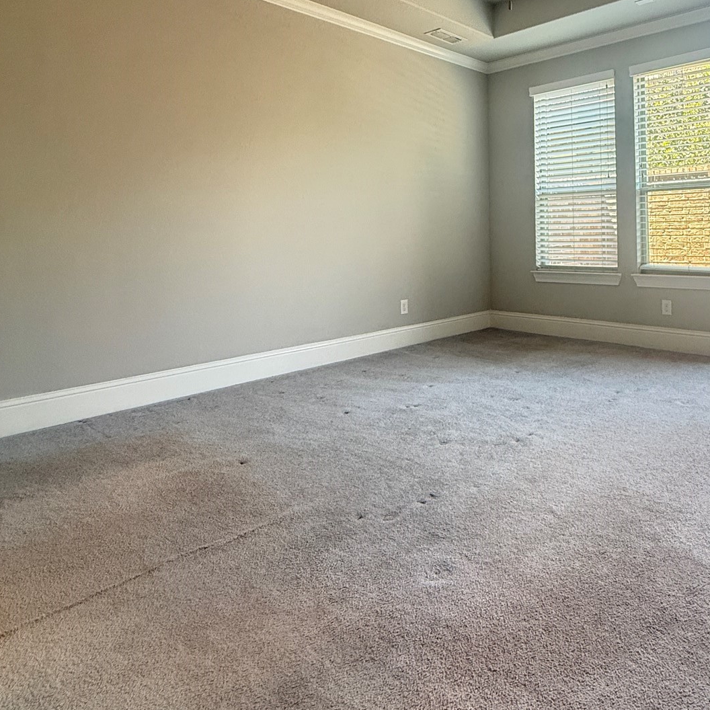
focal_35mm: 24
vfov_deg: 63.0
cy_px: 222
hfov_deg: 62.2
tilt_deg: +1.9
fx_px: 557
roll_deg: +0.5
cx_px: 510
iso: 400
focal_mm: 2.22
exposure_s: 1/120
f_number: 2.2
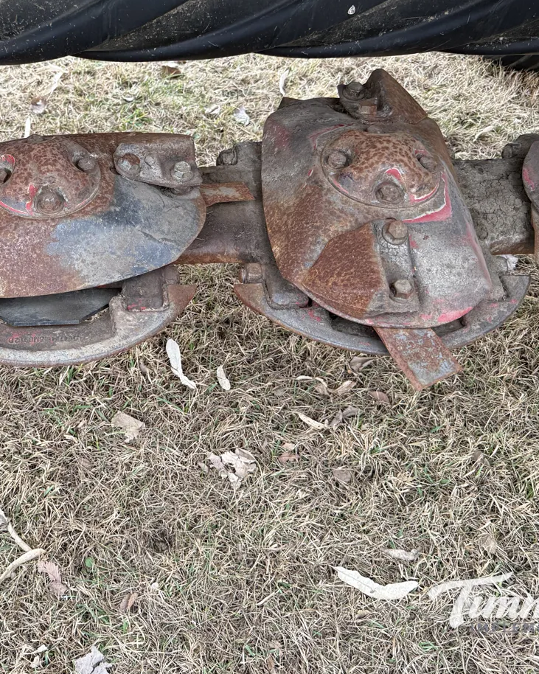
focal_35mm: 41
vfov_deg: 44.6
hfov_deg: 35.3
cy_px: 282
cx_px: 106
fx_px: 818
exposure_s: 1/121
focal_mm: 6.76
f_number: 1.78
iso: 200
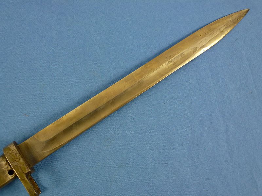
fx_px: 250
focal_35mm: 33
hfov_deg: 55.4
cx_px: 131
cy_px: 98
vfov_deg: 42.9
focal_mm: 5.9
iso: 160
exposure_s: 1/60
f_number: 3.6
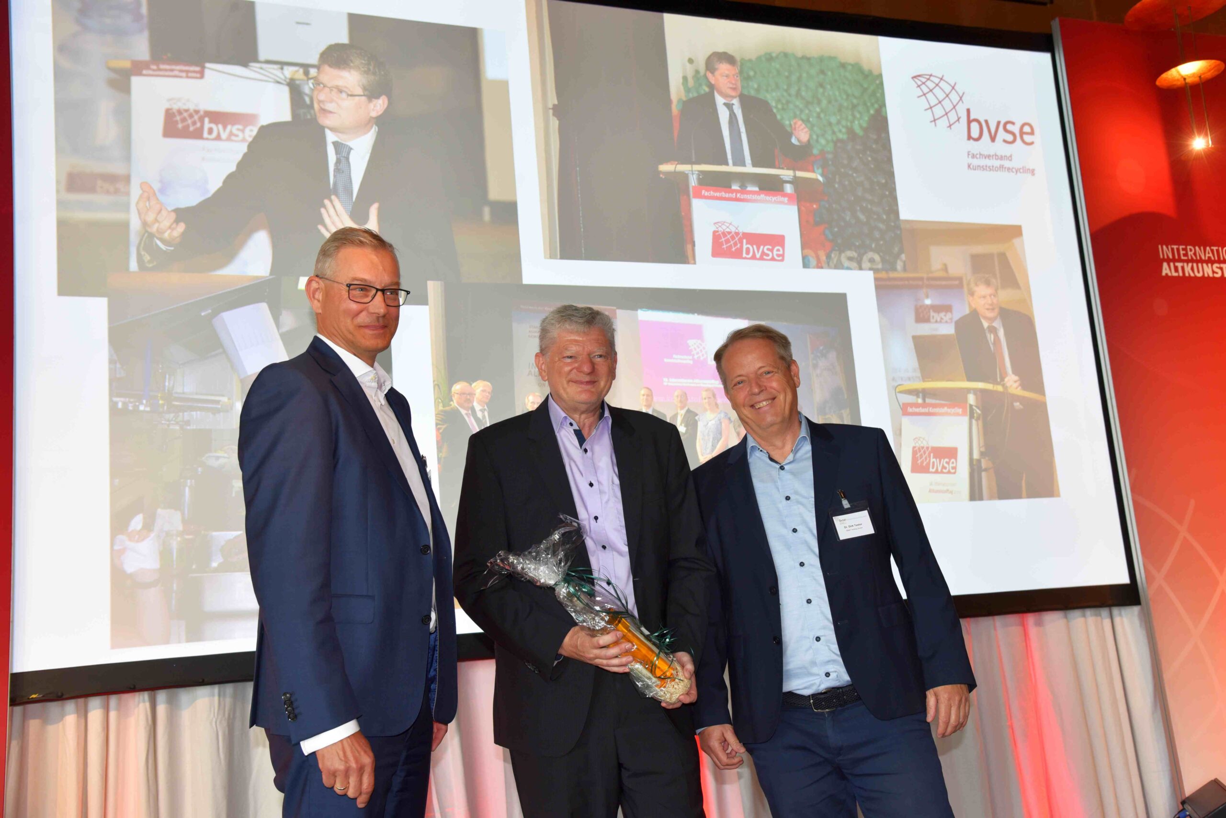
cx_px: 613
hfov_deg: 50.7
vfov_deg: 35.1
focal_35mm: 38
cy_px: 409
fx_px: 1295
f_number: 5
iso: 800
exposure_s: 1/100
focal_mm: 38
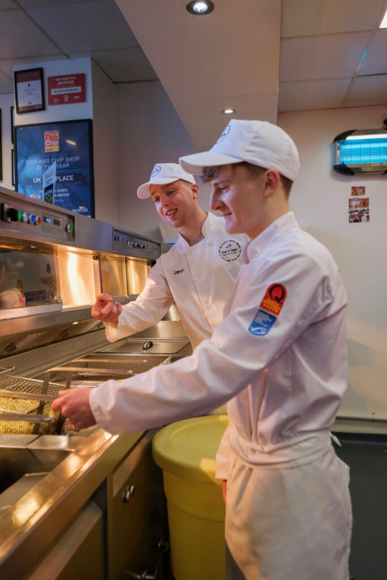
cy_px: 290
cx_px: 194
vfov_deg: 63.7
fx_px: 467
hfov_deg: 45.0
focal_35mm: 29
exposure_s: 1/320
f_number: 4
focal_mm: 19.1
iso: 1600
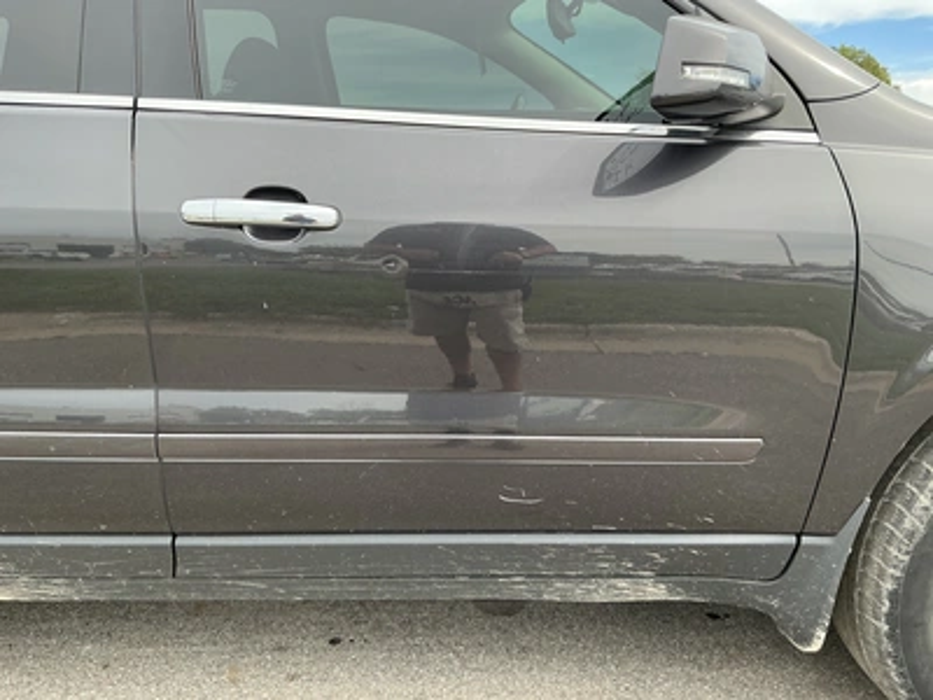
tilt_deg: -13.7
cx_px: 466
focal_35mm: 28
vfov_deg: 49.7
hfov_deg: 63.4
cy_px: 350
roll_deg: -0.5
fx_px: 755
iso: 25
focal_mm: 3
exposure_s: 1/340
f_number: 1.8
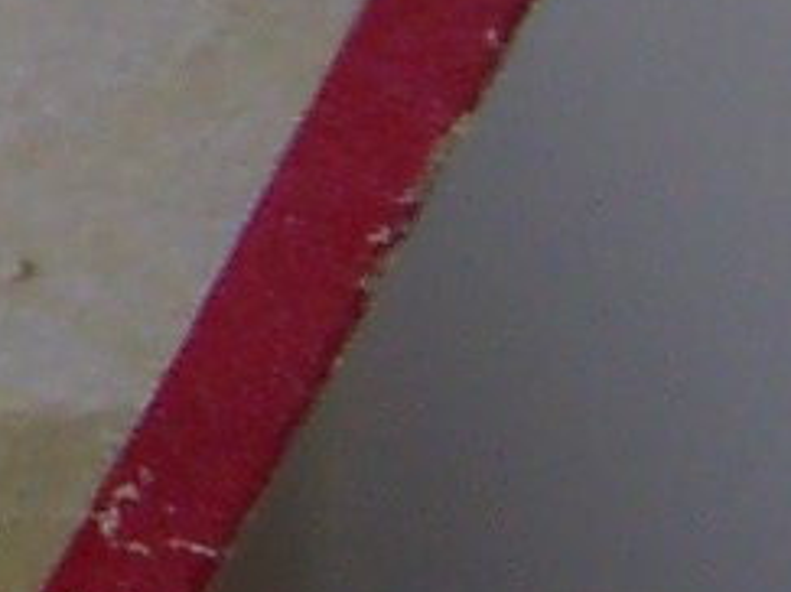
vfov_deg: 5.8
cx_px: -1068
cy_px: -569
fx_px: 5756
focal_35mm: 252
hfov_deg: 7.4
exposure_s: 1/45
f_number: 2.8
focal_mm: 5.6
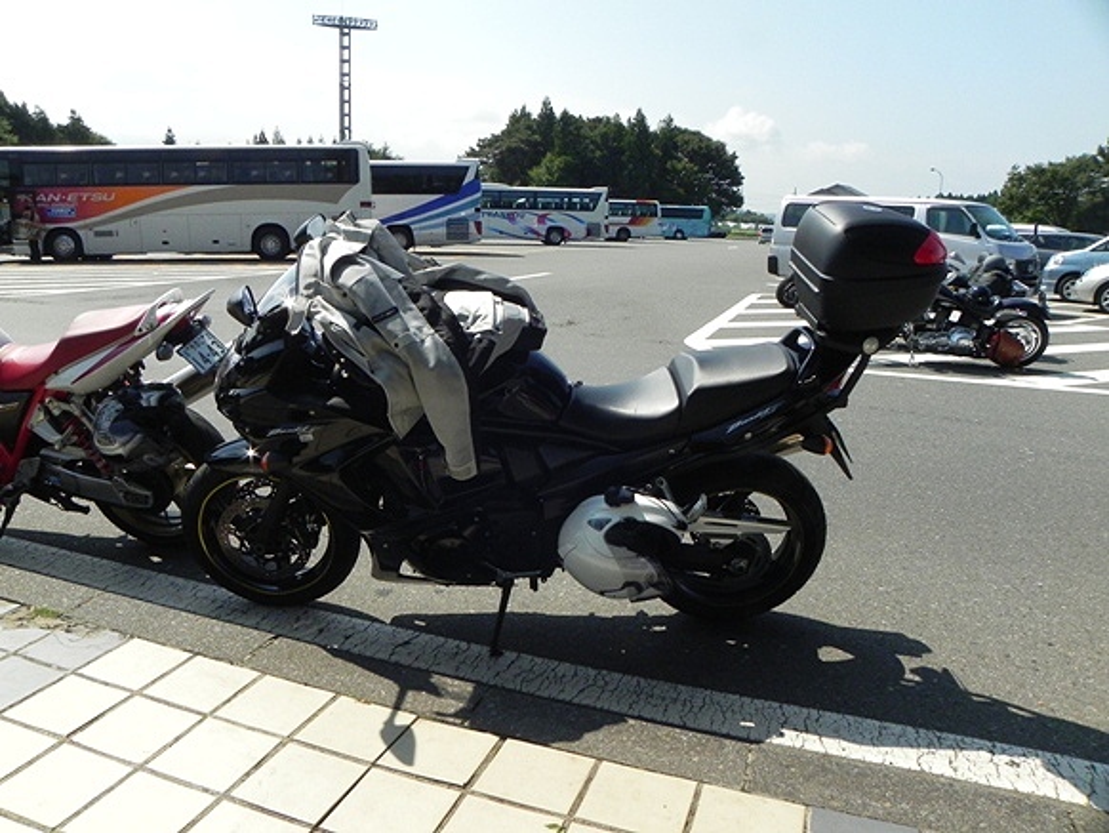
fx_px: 833
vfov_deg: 53.1
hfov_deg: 67.3
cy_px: 416
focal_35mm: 26
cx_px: 554
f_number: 8
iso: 400
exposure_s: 1/1133
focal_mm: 4.6
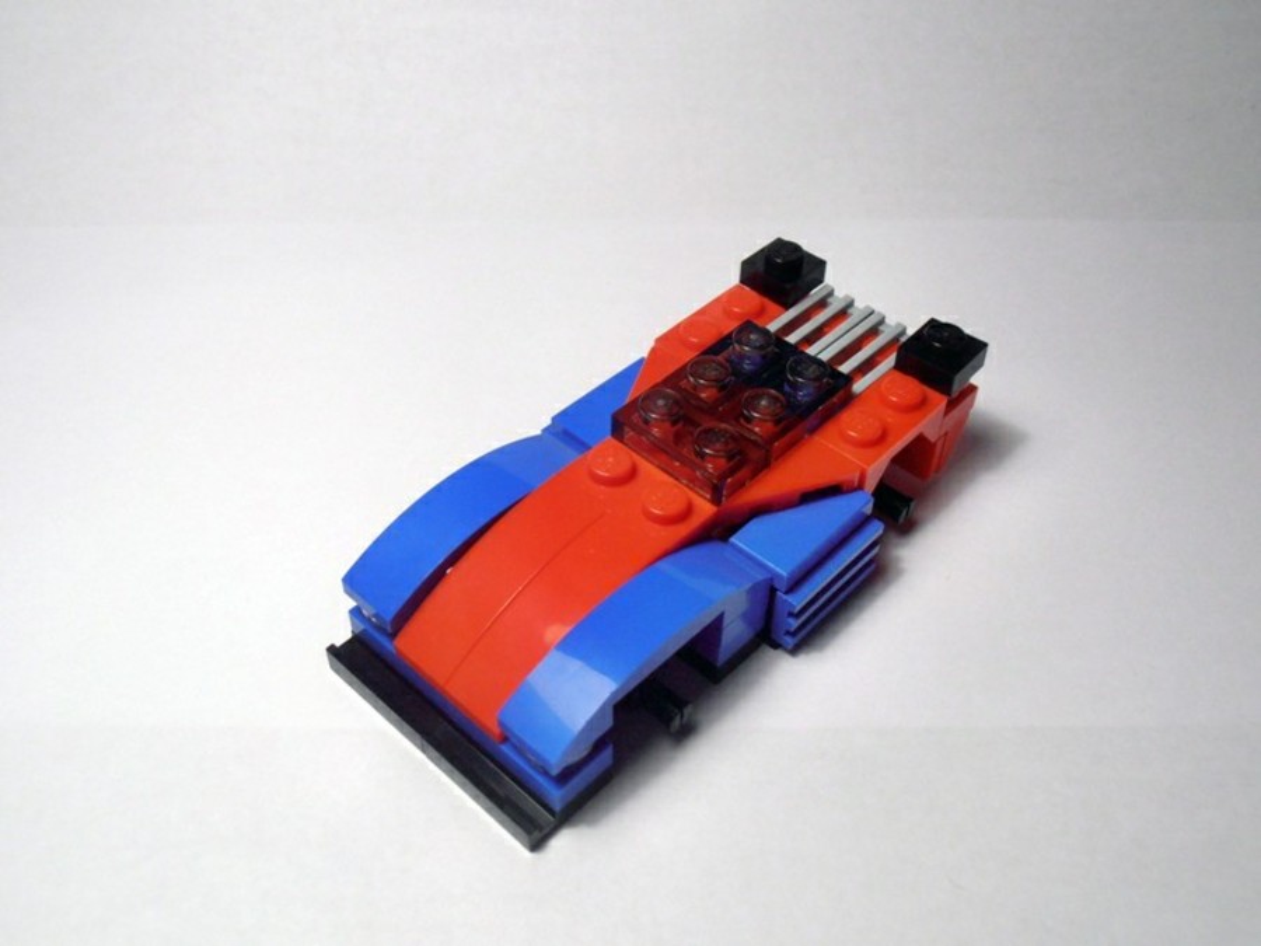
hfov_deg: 50.1
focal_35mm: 37
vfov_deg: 38.7
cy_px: 473
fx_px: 1348
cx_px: 630
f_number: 3.9
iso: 80
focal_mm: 6.61
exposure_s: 1/80
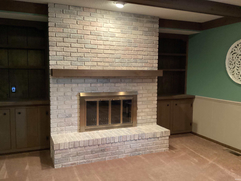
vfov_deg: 45.4
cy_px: 90
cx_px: 120
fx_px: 216
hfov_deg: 58.4
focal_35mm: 31
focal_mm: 3.3
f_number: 2.4
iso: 640
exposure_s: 1/30
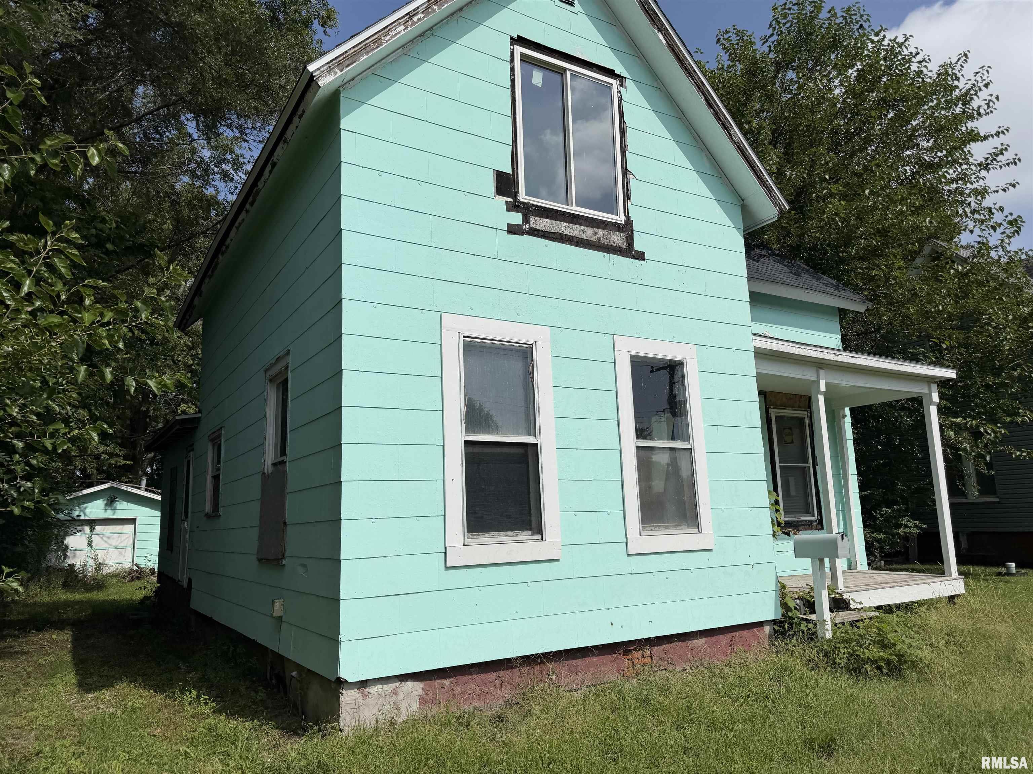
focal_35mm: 24
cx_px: 516
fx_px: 716
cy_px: 387
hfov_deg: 71.6
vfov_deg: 56.8
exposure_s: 1/14286
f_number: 1.78
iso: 80
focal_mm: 6.76
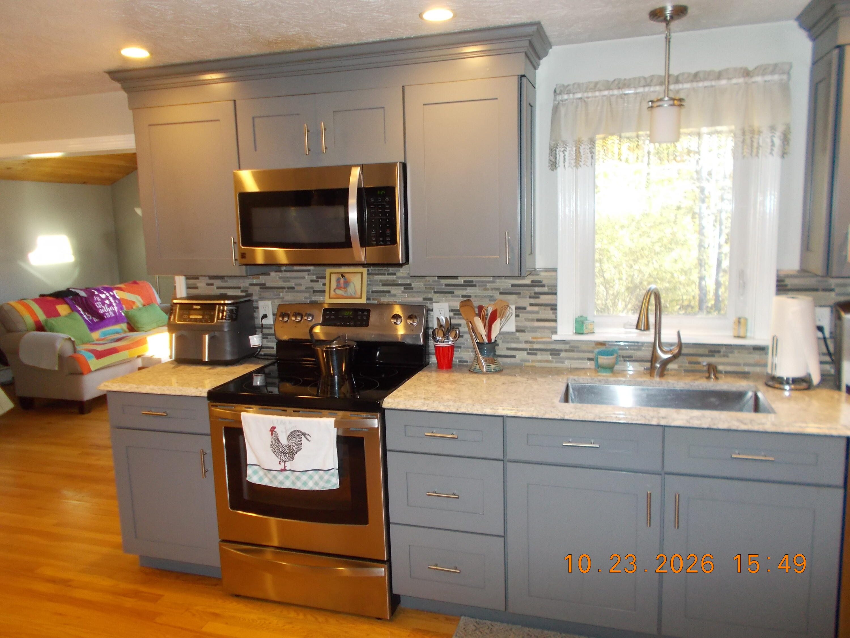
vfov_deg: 53.1
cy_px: 319
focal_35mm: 26
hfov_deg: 67.3
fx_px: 638
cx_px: 425
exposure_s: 1/25
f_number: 3.2
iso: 200
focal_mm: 4.6
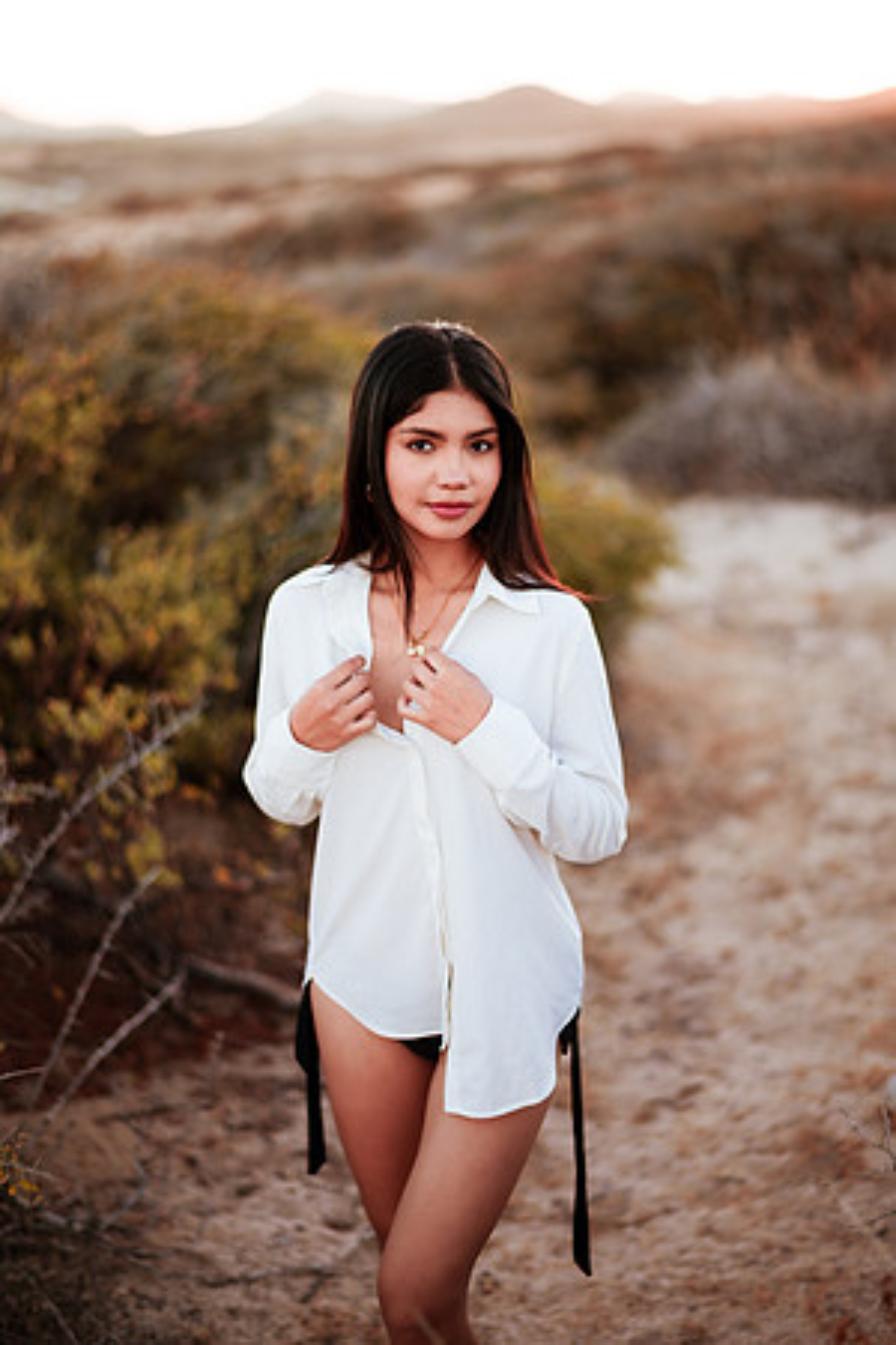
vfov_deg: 34.5
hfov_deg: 23.4
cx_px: 448
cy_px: 672
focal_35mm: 58
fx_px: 2165
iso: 160
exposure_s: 1/320
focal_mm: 58
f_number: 1.4
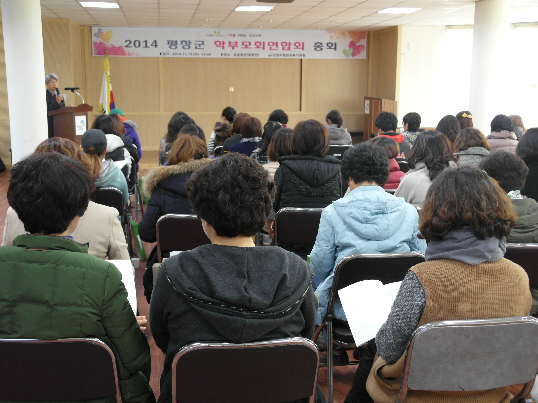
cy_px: 202
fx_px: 653
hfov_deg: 44.8
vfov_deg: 34.3
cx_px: 269
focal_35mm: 42
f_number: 2.6
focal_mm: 9.1
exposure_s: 1/45
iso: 200
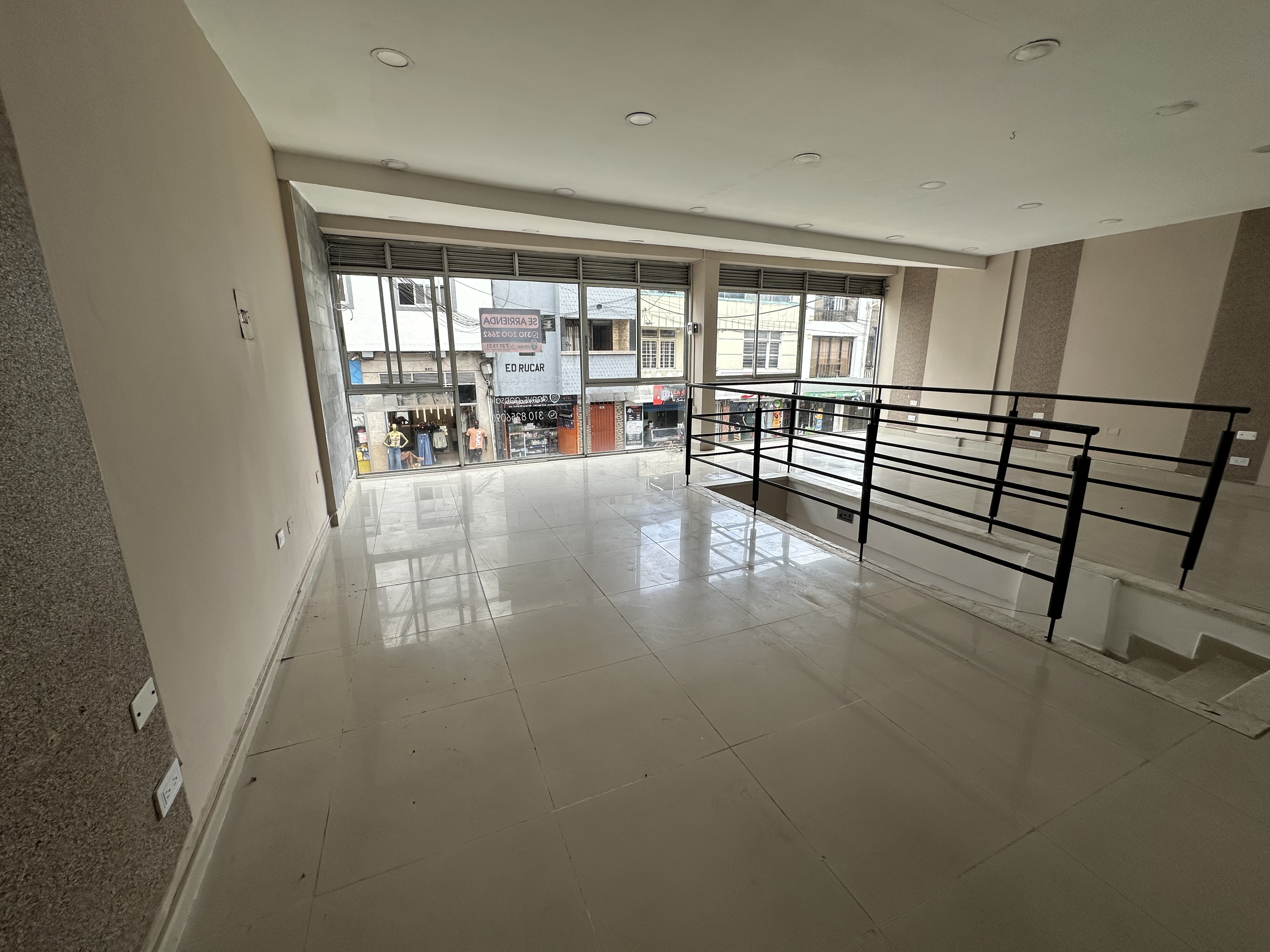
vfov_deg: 85.7
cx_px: 635
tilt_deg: -13.0
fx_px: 514
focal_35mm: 14
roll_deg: +0.1
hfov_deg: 102.1
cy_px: 476
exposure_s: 1/259
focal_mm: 2.22
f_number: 2.2
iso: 40
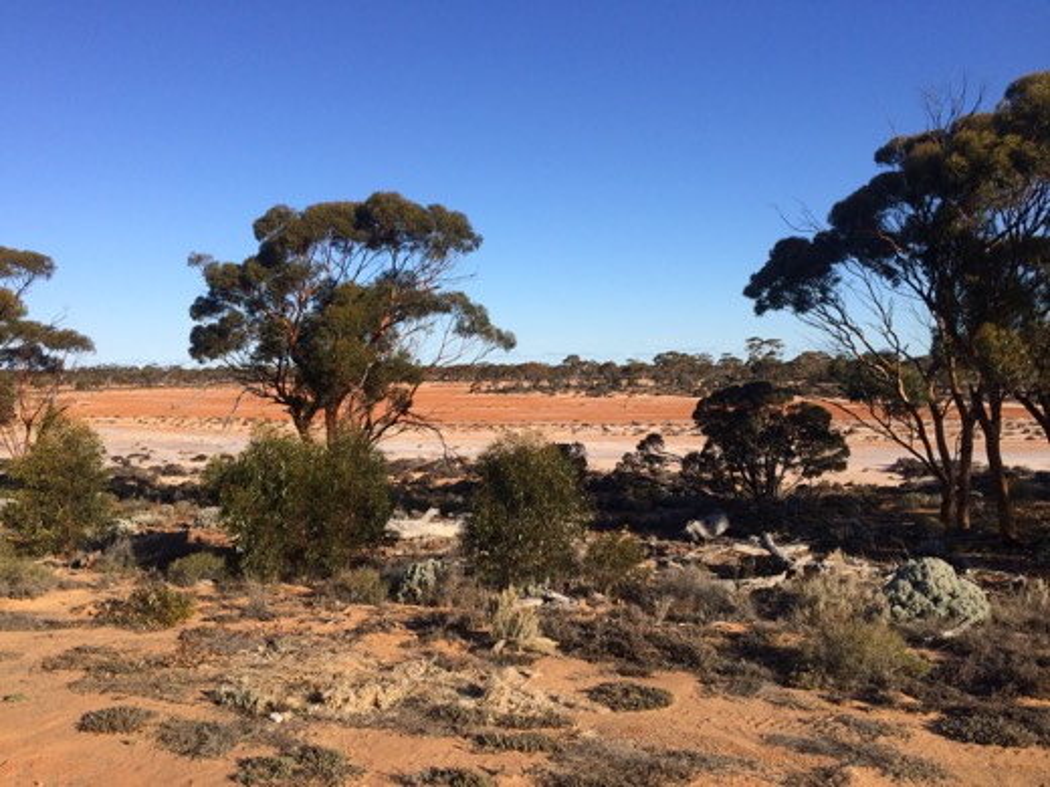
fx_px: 880
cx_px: 525
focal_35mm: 29
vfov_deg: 48.2
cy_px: 394
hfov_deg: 61.7
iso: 32
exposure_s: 1/1709
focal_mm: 4.15
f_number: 2.2
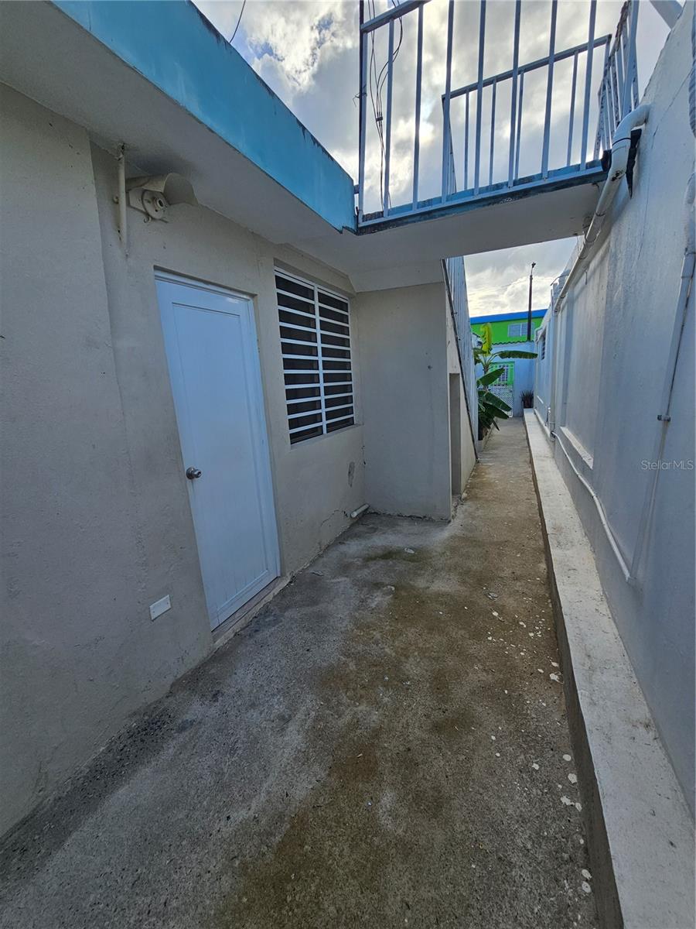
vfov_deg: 106.2
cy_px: 464
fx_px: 349
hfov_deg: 89.9
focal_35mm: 13
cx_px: 348
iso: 50
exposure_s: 1/963
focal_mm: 2.2
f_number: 2.2
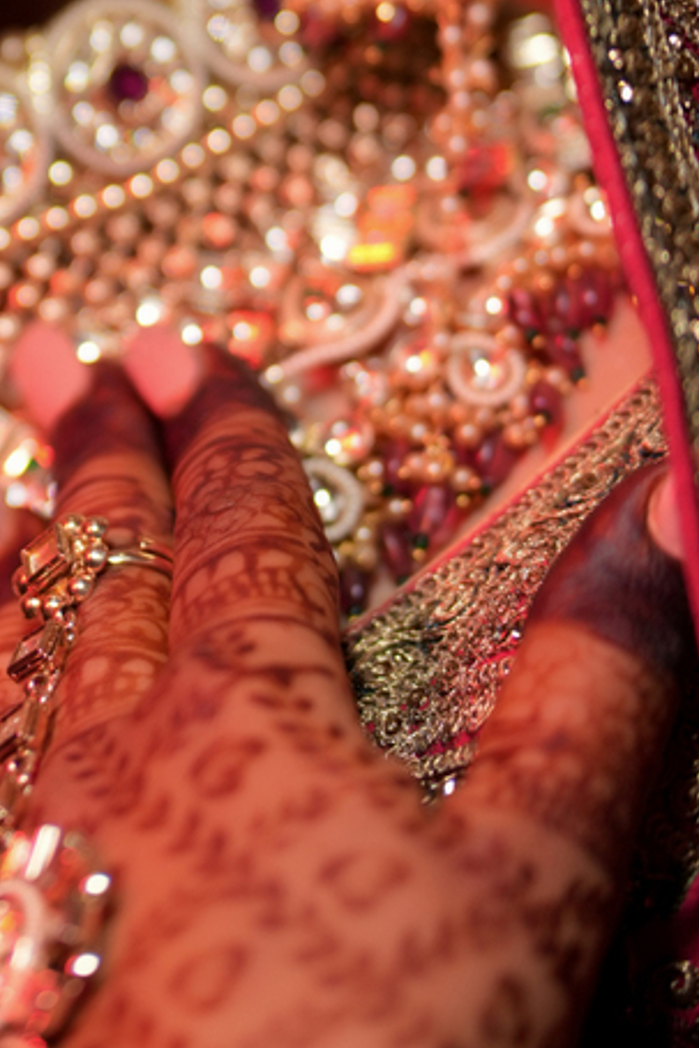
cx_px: -300
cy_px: 159
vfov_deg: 8.3
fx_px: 7159
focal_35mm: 246
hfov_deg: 5.5
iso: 250
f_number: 1.8
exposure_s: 1/200
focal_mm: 85
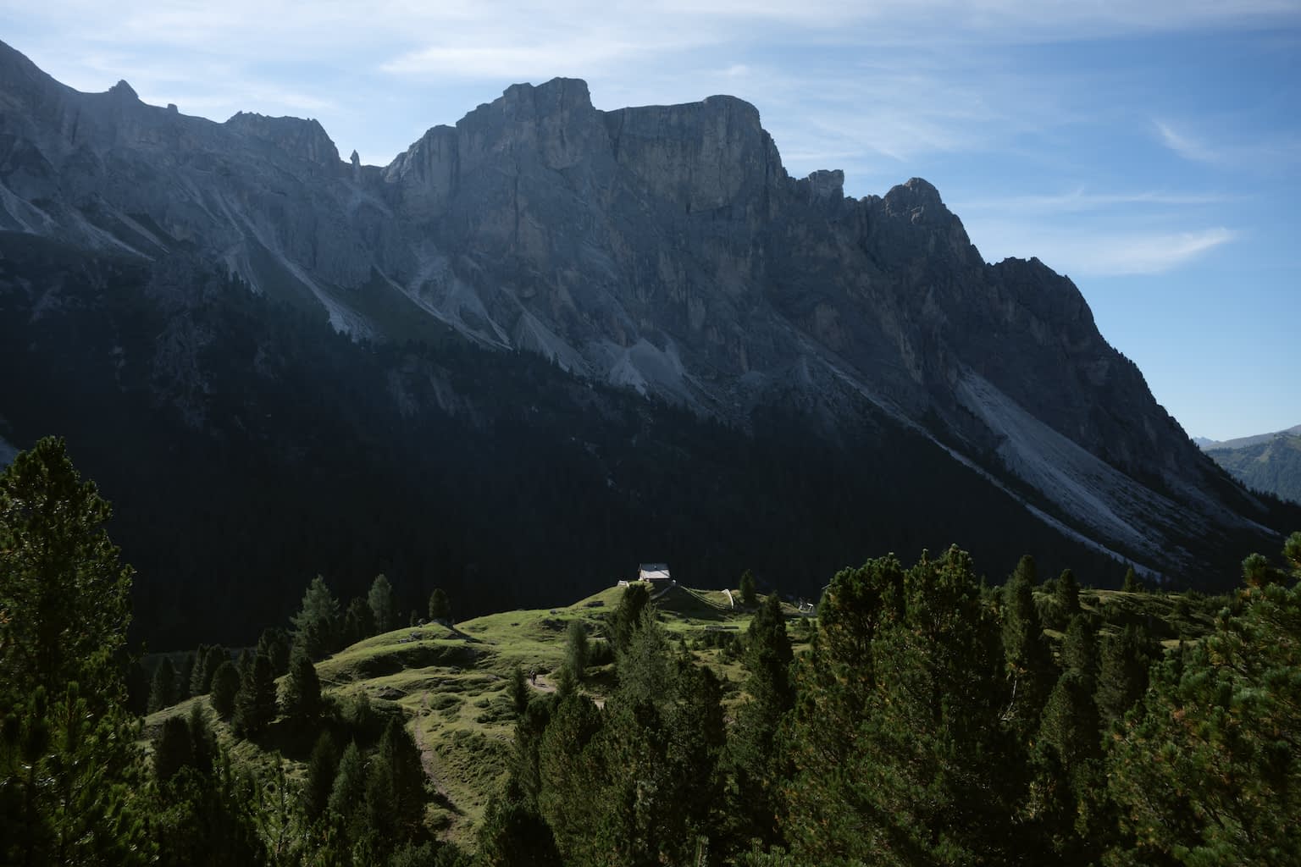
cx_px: 650
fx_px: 976
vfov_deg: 47.9
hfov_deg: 67.4
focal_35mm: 27
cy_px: 434
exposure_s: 1/280
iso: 125
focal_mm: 18
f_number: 8
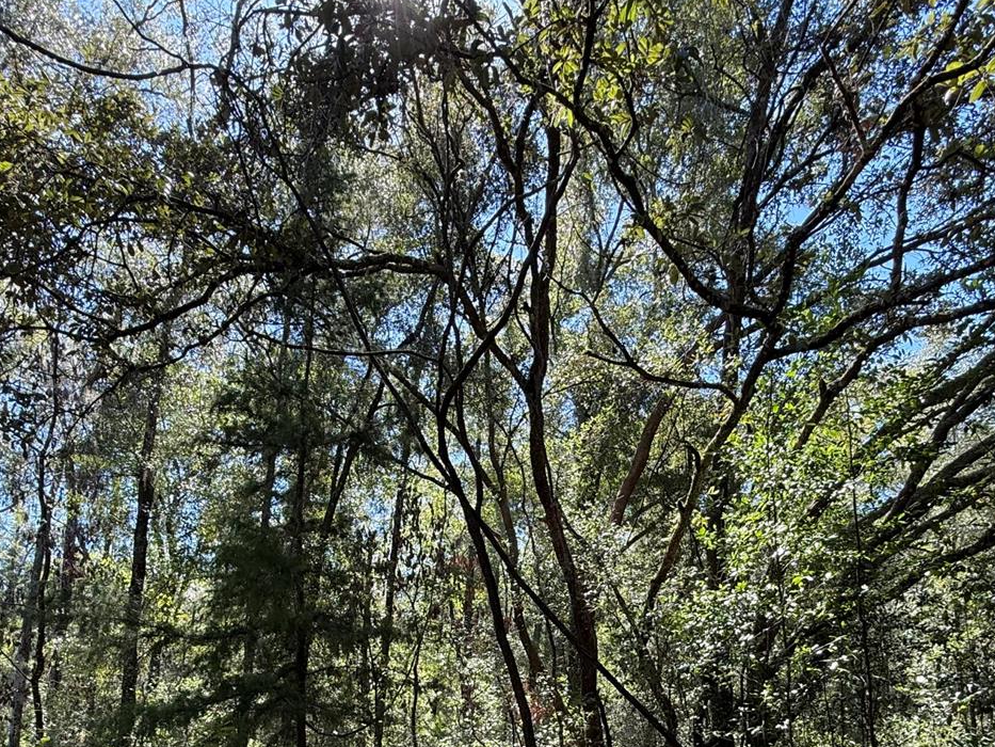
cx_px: 495
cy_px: 614
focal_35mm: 24
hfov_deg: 71.6
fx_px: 690
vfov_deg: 52.6
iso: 50
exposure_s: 1/198
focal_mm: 2.22
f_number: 2.2
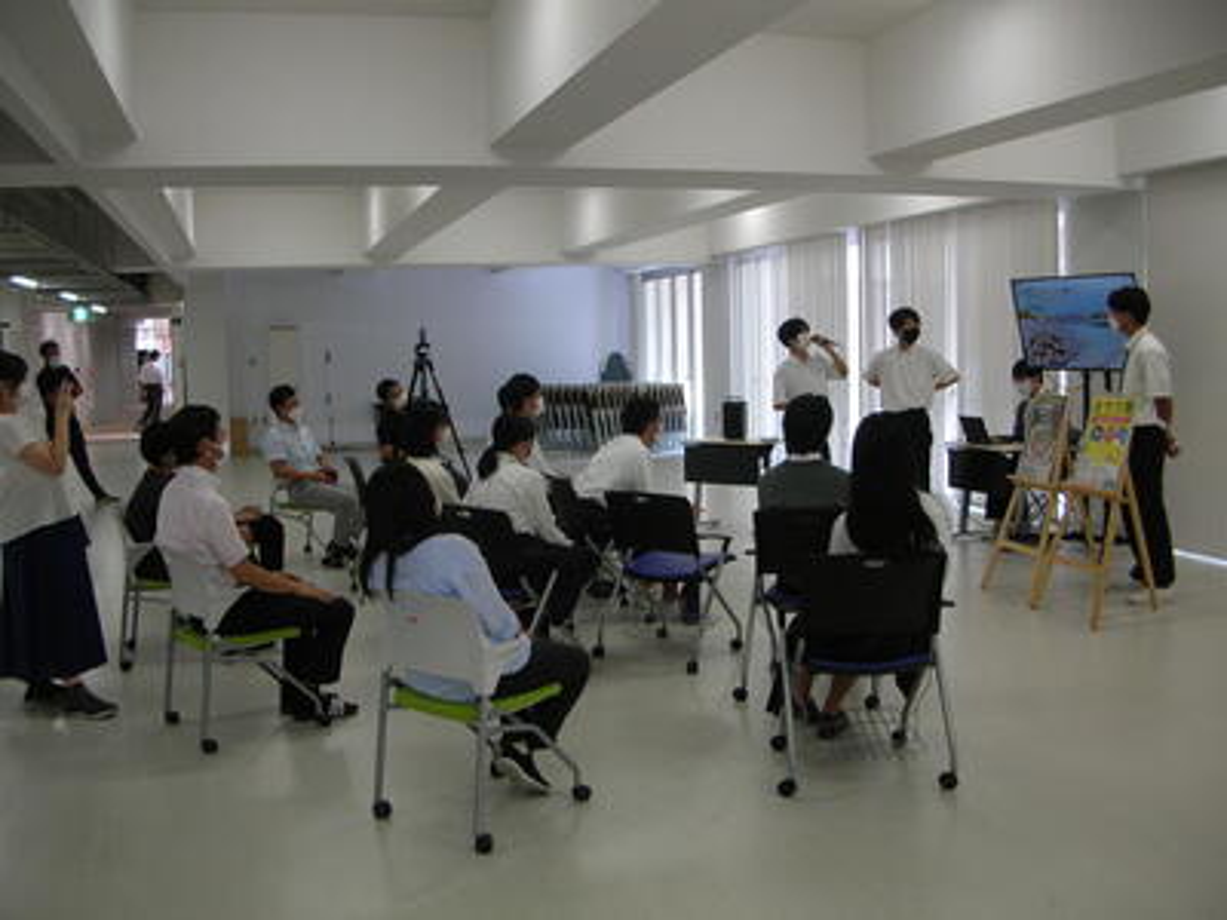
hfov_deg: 52.6
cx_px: 614
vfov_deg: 40.7
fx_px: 1241
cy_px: 460
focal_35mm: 35
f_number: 2.8
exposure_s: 1/17.7
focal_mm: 5.8
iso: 50
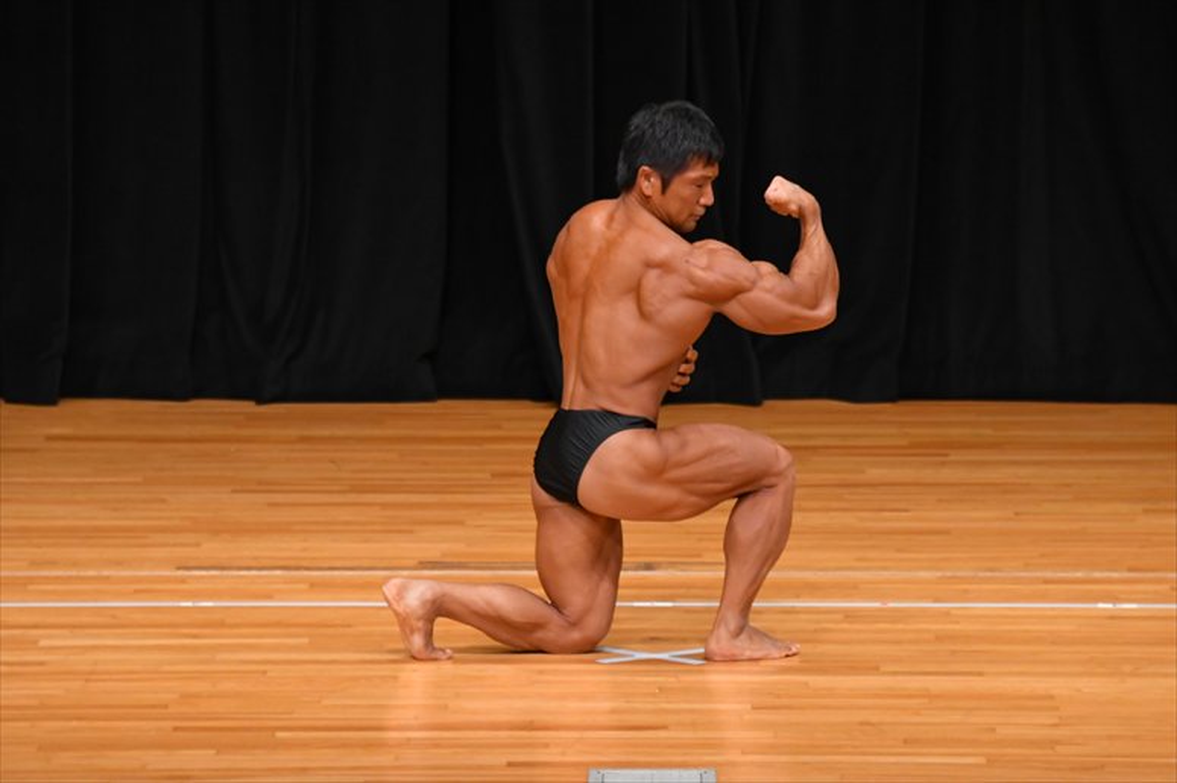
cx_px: 588
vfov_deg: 4.0
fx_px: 11274
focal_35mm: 345
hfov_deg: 6.0
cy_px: 392
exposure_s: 1/400
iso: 3200
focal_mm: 230
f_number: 5.6
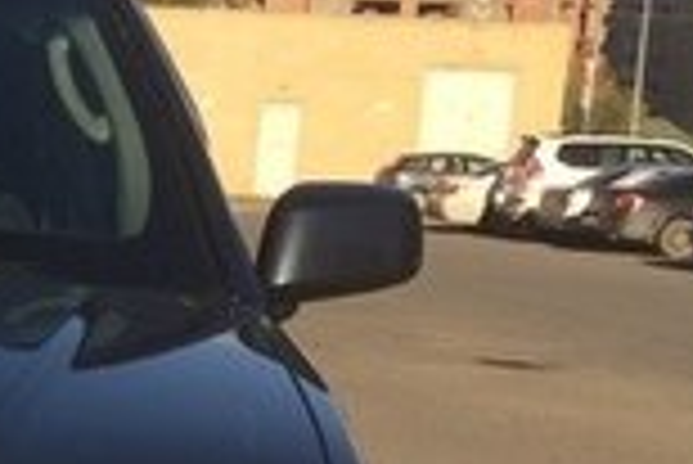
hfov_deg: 14.3
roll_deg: -3.2
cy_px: 516
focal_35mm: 129
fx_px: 2486
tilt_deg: -8.9
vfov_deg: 10.5
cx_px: -490
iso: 32
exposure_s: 1/1786
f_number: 2.2
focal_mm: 4.15
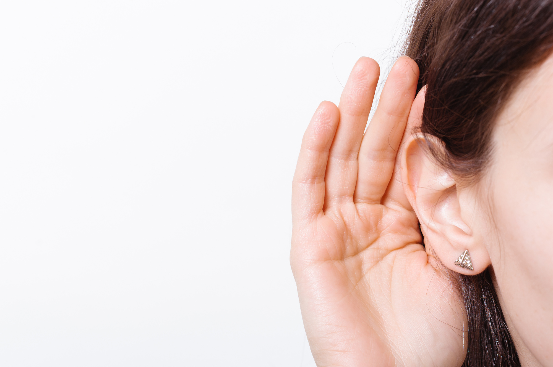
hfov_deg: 39.6
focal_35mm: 50
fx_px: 767
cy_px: 184
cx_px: 276
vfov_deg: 26.9
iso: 200
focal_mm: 50
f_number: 9
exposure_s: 1/200
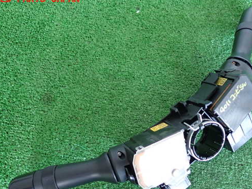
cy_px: 108
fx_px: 284
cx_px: 140
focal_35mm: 39
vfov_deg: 36.8
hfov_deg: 47.8
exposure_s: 1/30
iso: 400
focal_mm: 5.79
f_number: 2.4
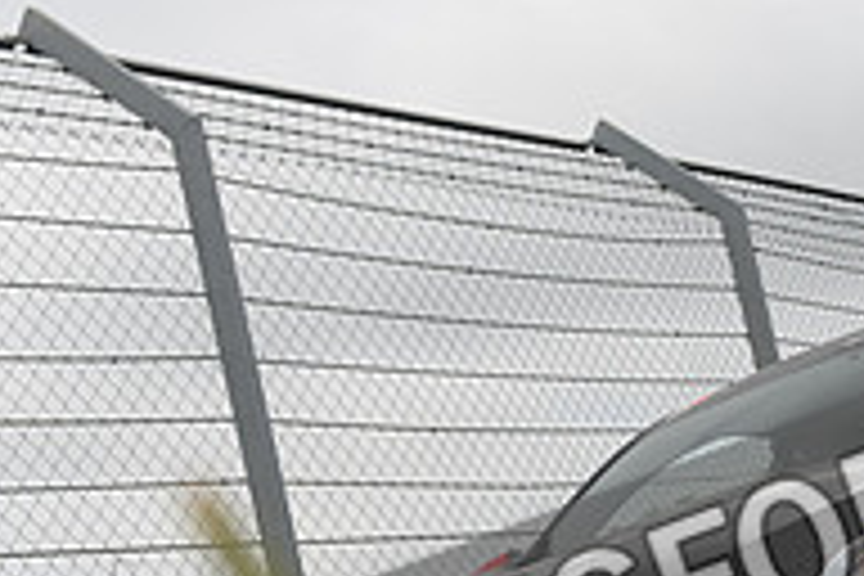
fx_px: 2544
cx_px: 724
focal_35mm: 106
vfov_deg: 12.6
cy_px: 704
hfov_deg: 19.0
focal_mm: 35
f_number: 5.6
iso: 560
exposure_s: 1/800
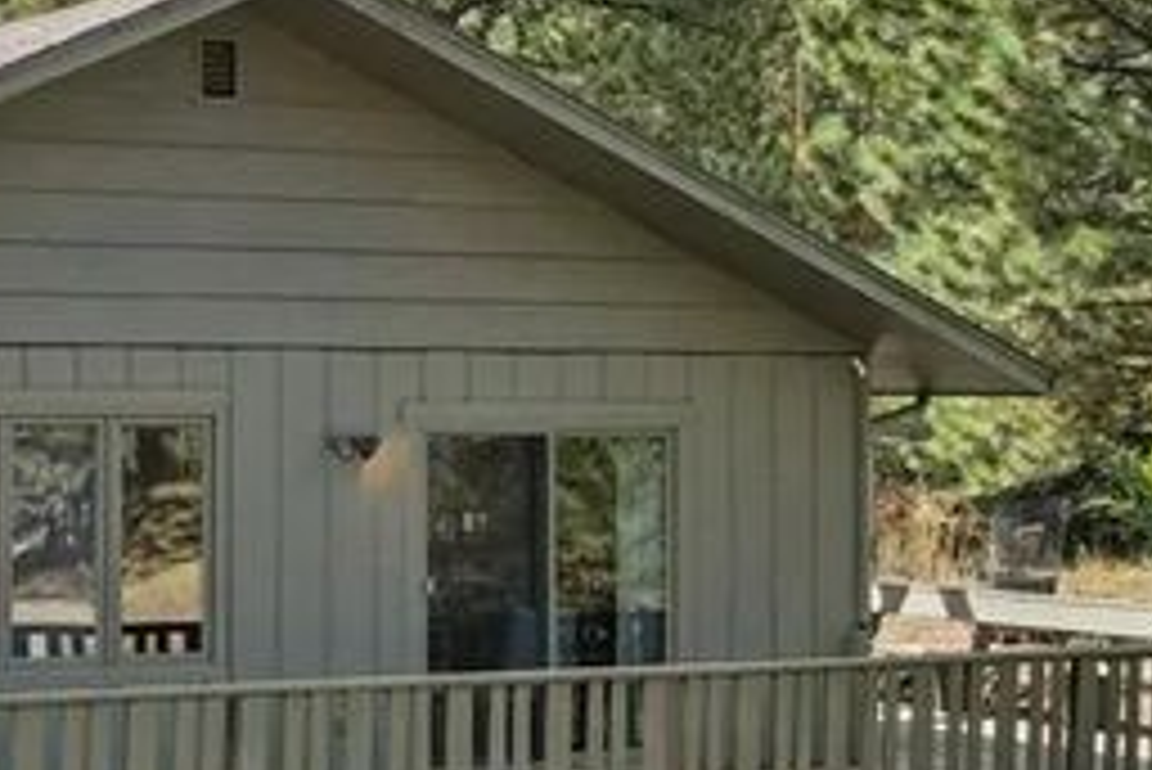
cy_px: 563
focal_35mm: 88
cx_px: 32
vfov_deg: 15.5
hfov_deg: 22.3
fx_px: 2817
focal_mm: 8.4
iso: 100
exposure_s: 1/1250
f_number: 2.8
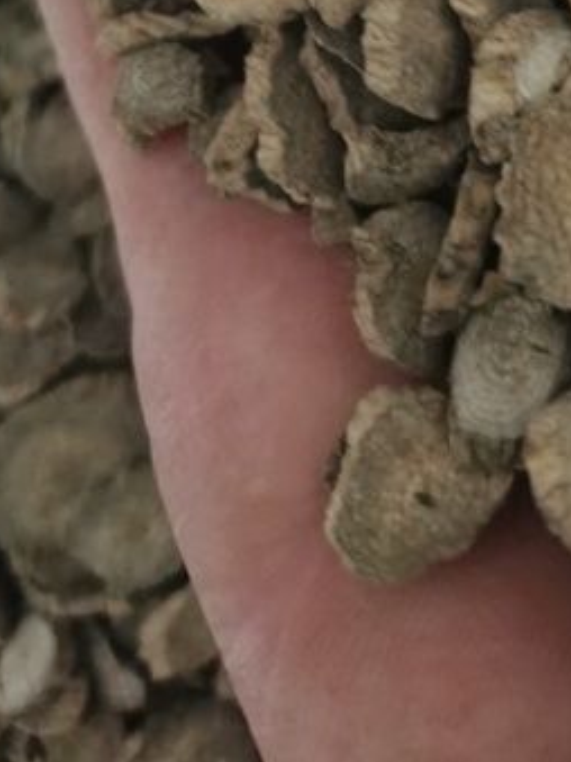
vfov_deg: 19.6
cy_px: -430
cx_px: 620
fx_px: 1871
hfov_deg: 16.8
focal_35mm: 85
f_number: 1.8
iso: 400
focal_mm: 5.58
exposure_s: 1/25.7
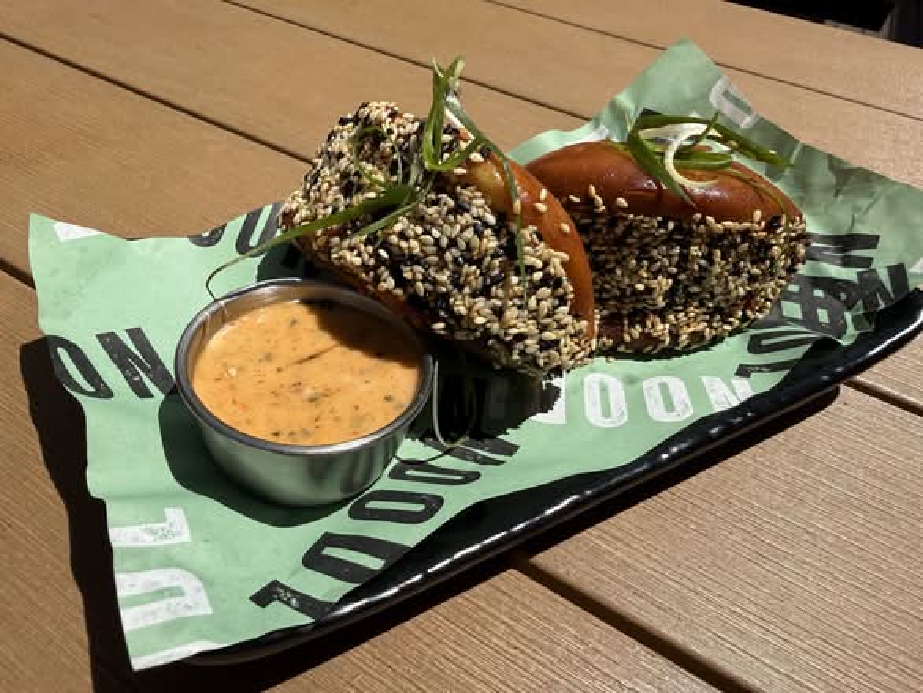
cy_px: 346
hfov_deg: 71.6
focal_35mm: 24
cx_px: 462
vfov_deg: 56.9
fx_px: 640
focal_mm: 2.22
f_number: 2.2
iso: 50
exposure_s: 1/4405
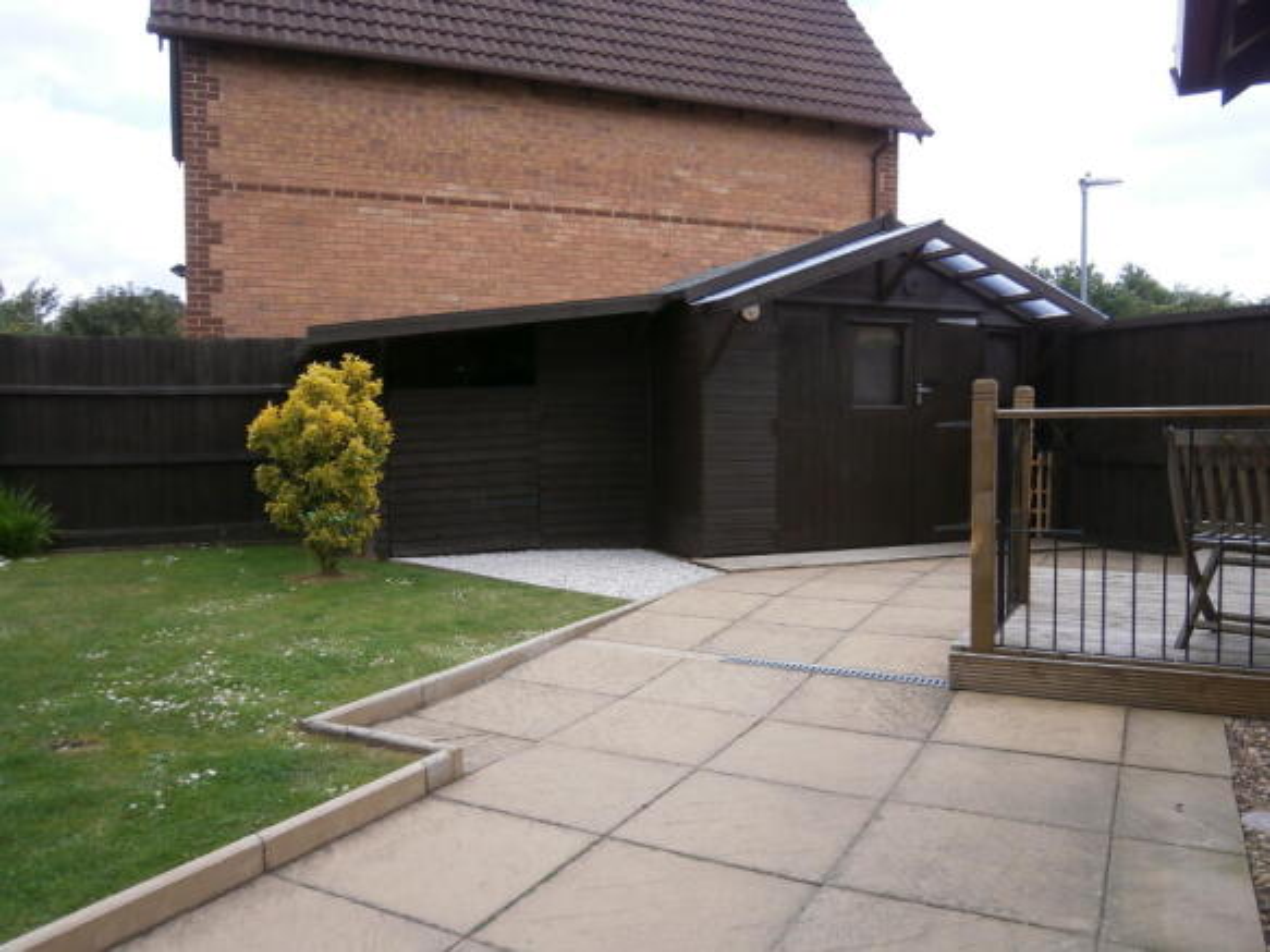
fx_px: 954
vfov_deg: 53.0
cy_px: 476
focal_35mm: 26
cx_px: 635
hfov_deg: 67.3
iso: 80
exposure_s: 1/400
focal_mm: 4.7
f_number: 2.8
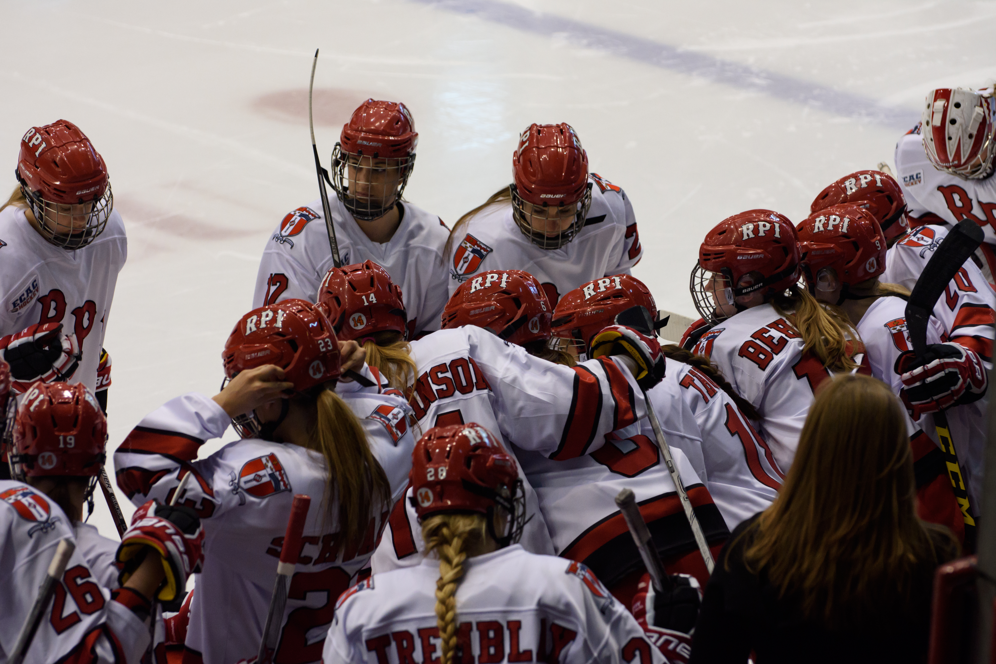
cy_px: 332
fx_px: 4814
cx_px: 498
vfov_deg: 7.9
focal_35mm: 174
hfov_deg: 11.8
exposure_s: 1/320
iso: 1250
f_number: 5
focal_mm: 116
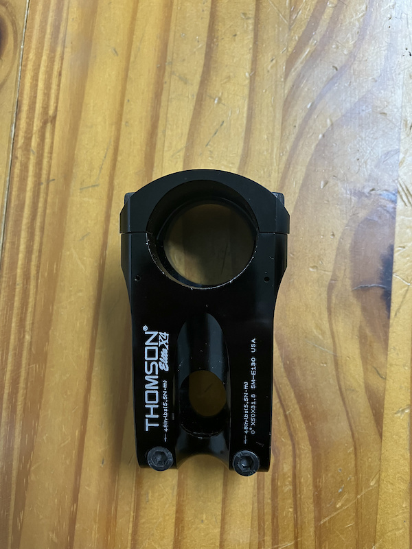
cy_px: 274
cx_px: 206
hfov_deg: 49.7
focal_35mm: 28
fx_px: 444
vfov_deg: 63.4
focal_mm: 3.99
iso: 200
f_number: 1.8
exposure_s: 1/60
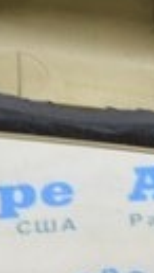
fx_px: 1799
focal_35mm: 249
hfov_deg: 4.8
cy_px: 189
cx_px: 352
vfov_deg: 8.6
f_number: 5.6
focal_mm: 20
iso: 400
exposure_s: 1/20
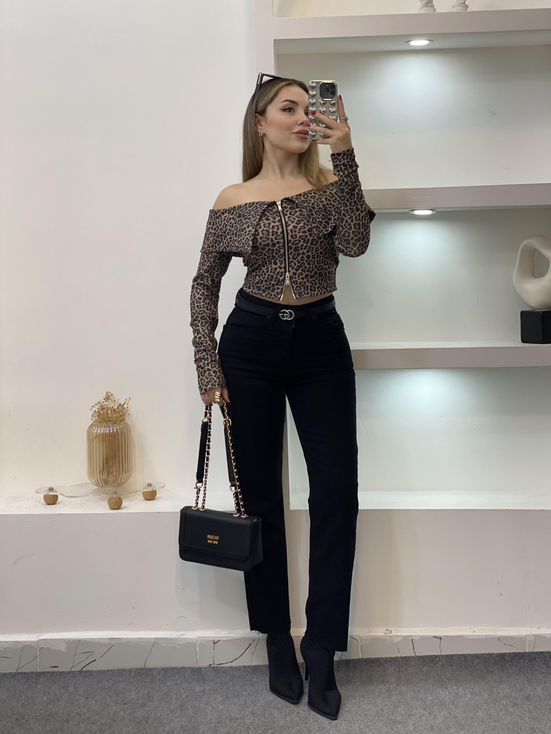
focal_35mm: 52
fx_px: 1104
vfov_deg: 36.8
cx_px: 276
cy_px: 367
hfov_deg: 28.0
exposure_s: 1/100
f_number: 2
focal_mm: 6
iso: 80
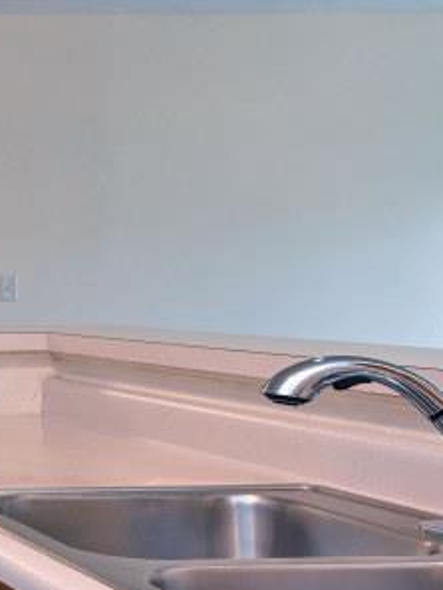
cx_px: -479
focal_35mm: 68
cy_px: 278
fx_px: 1159
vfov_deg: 28.5
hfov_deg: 16.0
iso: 320
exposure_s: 1/60
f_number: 4
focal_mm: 14
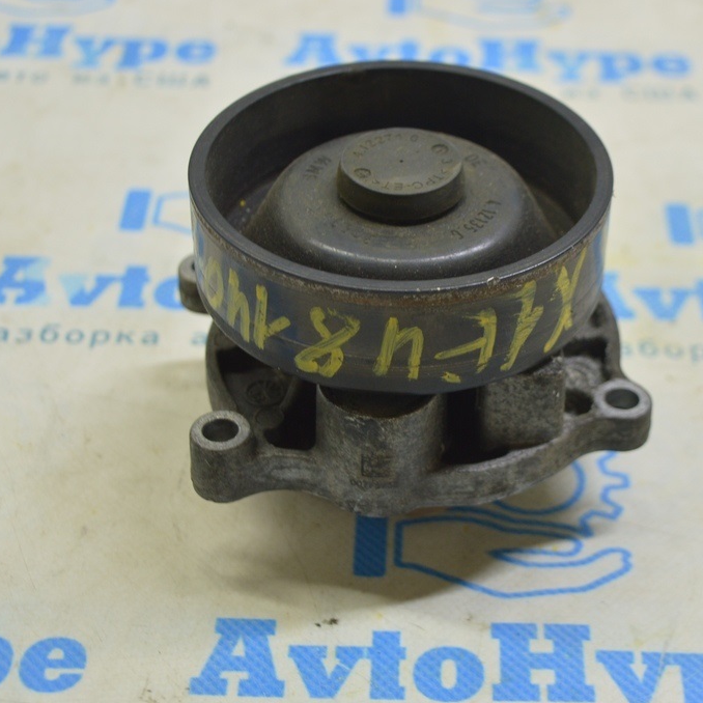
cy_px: 351
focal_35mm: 77
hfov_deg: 22.4
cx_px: 421
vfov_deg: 22.5
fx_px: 1769
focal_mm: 40
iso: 400
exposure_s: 1/20
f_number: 5.6
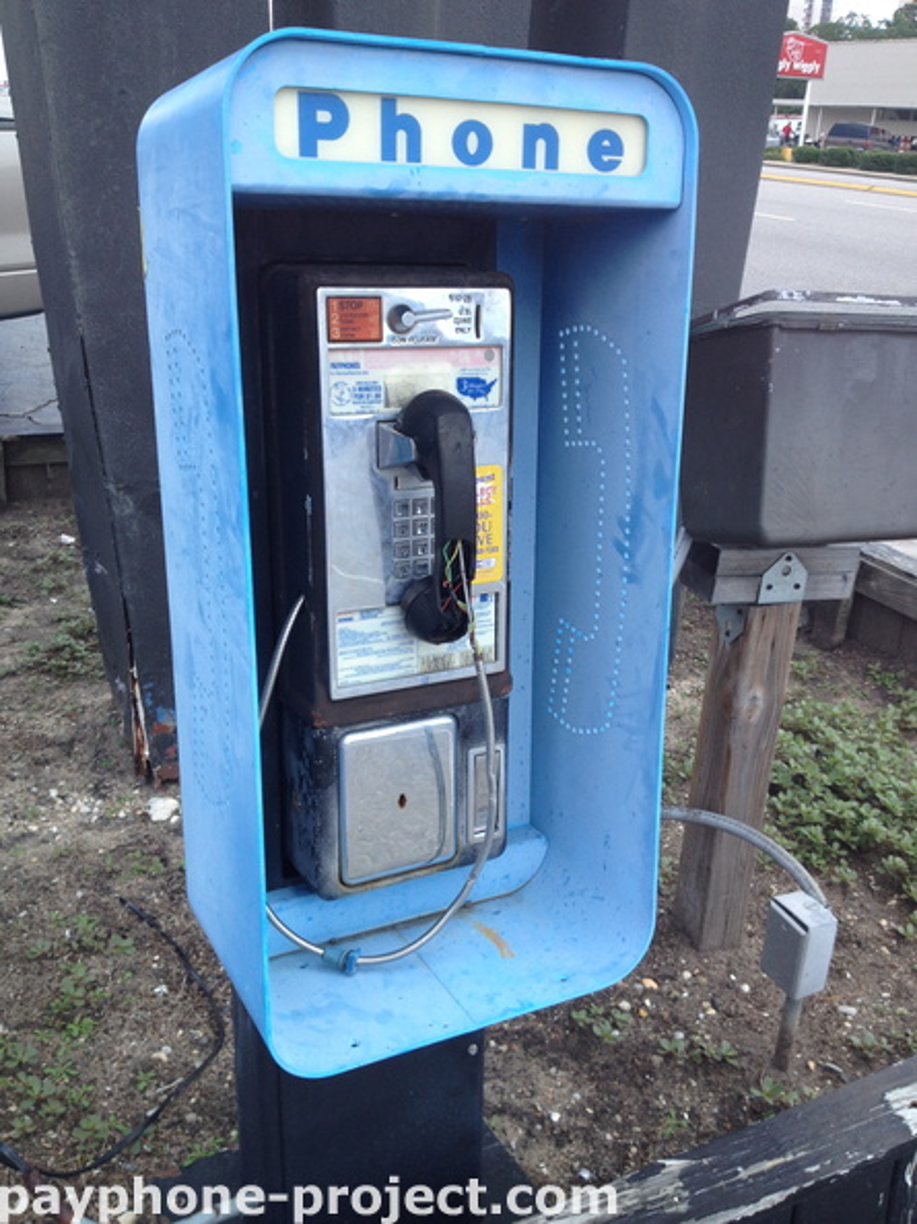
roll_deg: -1.3
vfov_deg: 52.6
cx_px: 458
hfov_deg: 40.7
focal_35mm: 35
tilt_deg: -25.2
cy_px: 612
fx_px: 1237
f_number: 2.4
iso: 50
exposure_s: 1/480
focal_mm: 4.28
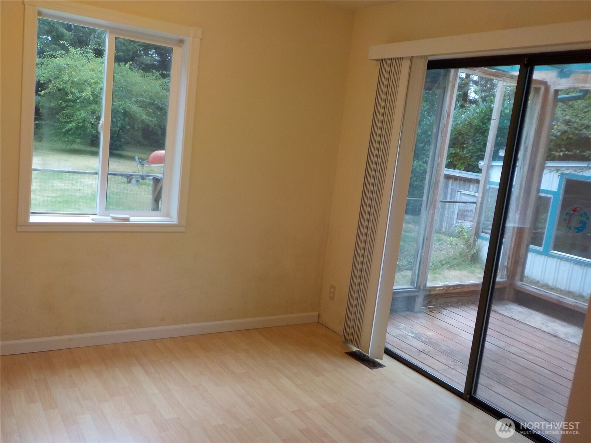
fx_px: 512
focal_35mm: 30
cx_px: 296
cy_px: 222
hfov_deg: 60.0
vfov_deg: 46.8
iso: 160
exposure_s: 1/30
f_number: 3.3
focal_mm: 4.1
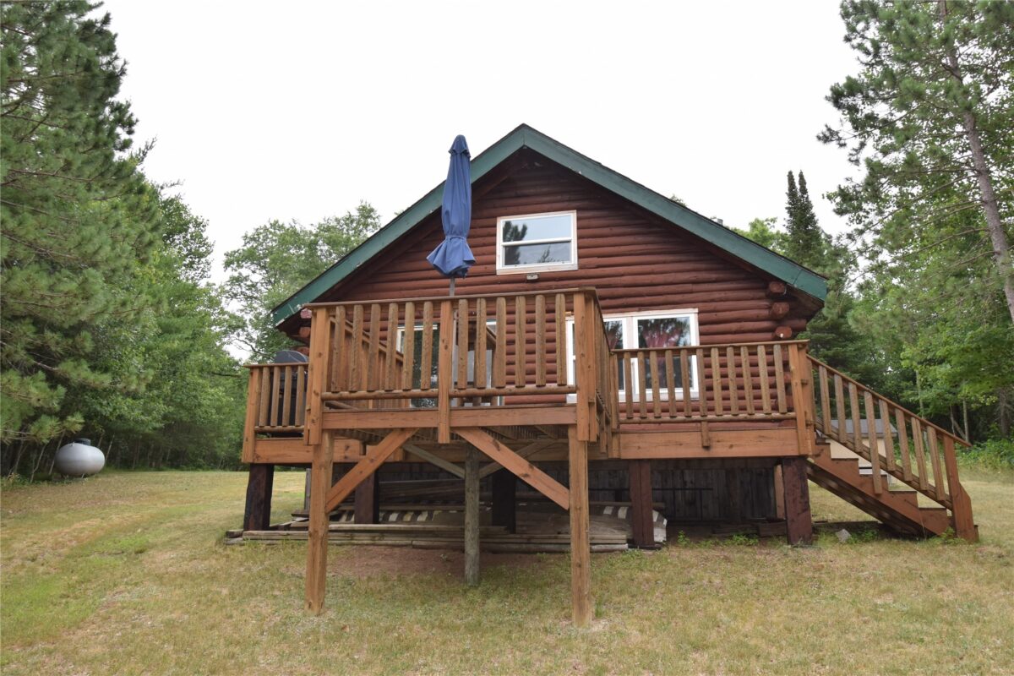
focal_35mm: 24
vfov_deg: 53.1
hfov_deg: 73.7
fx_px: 676
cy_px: 338
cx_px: 507
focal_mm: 16
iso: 320
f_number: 9
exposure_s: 1/200
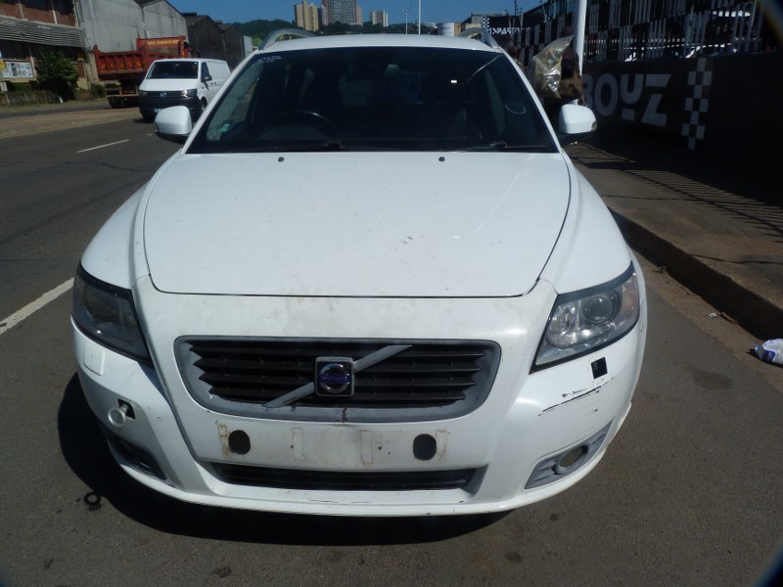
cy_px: 294
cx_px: 392
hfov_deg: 69.4
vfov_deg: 54.9
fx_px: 565
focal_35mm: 25
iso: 80
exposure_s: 1/1000
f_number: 5.6
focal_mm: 4.5
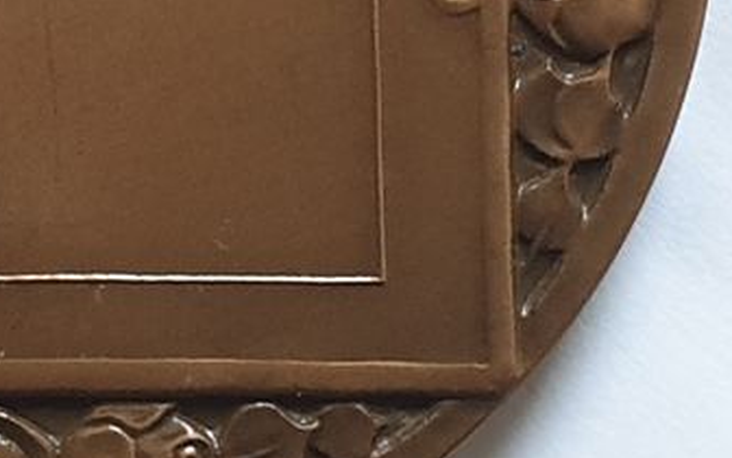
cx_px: -92
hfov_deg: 23.5
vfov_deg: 15.1
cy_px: -161
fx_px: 1636
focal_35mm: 82
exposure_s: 1/50
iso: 250
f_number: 2.4
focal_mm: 4.3
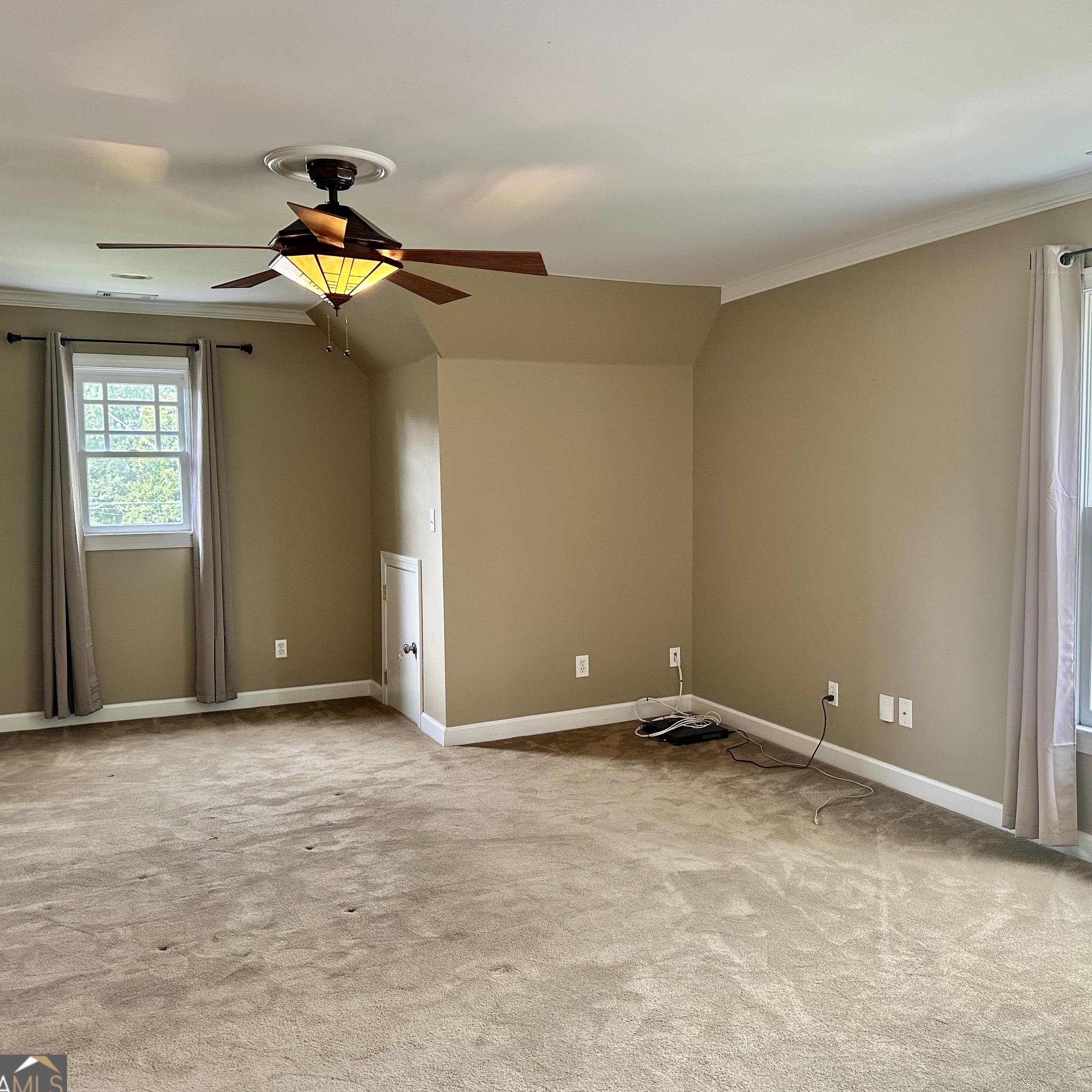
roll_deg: +0.1
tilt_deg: -4.7
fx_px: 1035
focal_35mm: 29
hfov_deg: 55.3
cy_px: 551
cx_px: 646
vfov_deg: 55.6
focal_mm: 6.86
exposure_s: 1/120
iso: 200
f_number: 1.78
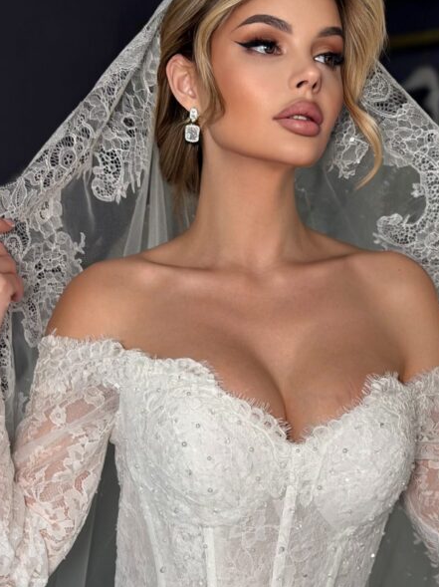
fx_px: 1473
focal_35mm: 87
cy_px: 435
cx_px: 231
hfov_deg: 17.0
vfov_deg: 22.3
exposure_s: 1/100
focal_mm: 6.76
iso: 64
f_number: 1.78
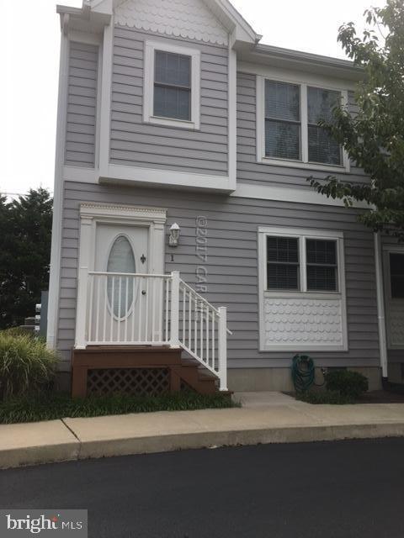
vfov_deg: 61.7
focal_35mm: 29
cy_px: 269
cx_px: 202
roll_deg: -0.2
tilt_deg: +8.0
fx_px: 451
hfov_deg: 48.2
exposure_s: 1/1115
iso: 25
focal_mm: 4.15
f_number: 2.2
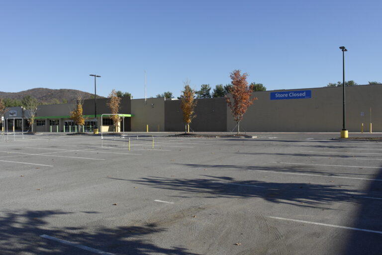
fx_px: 318
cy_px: 128
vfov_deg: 43.6
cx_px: 191
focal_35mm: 30
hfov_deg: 61.9
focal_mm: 20
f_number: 7.1
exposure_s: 1/250
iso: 100
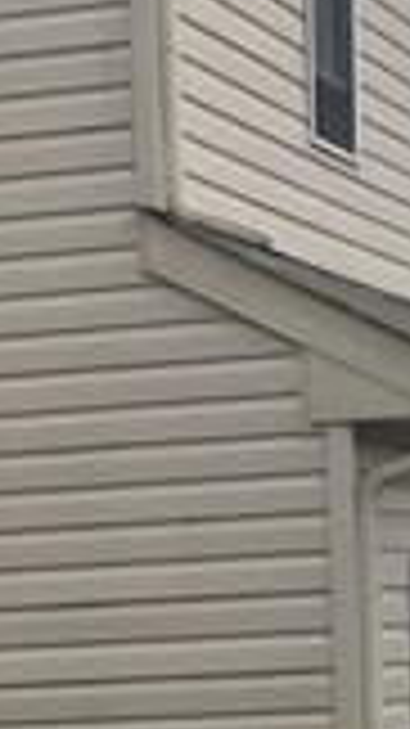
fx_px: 3869
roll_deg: +2.7
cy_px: 1224
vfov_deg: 10.3
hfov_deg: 6.0
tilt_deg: -7.1
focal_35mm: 200
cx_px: -230
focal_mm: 4.15
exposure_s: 1/1582
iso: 32
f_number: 2.2
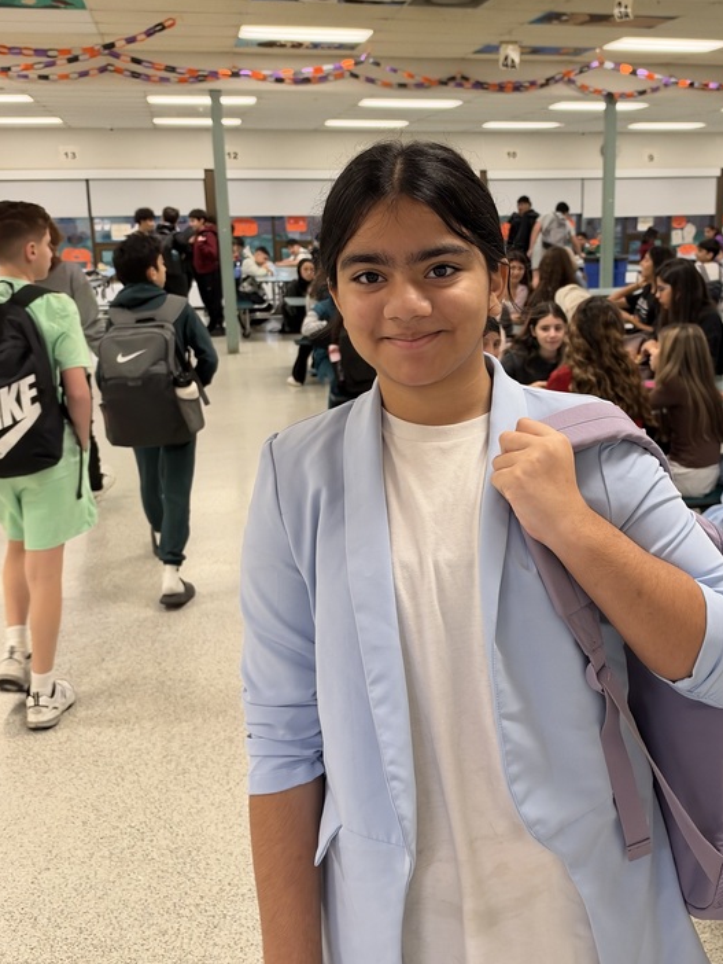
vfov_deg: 52.5
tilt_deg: -11.4
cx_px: 475
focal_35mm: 35
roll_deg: +0.6
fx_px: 974
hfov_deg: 40.3
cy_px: 437
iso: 640
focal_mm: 6.93
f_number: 1.8
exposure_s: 1/120
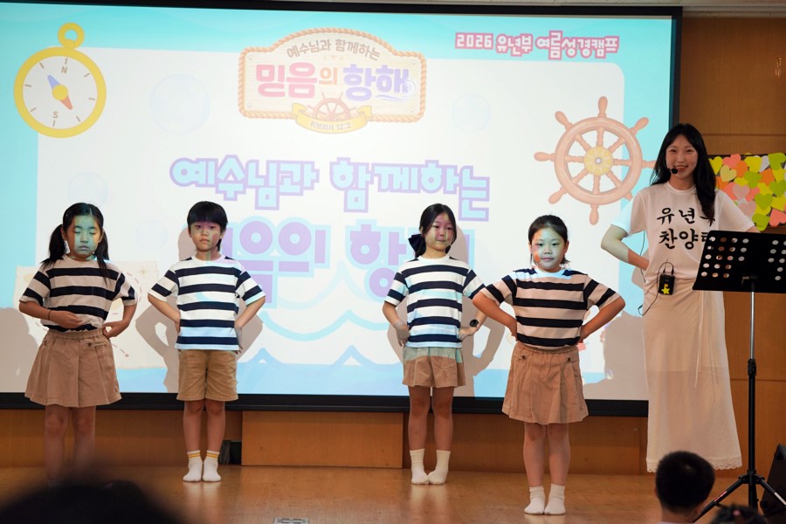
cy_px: 262
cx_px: 393
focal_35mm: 118
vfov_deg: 11.6
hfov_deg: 17.3
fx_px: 2576
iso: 320
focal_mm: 118
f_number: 4
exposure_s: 1/160
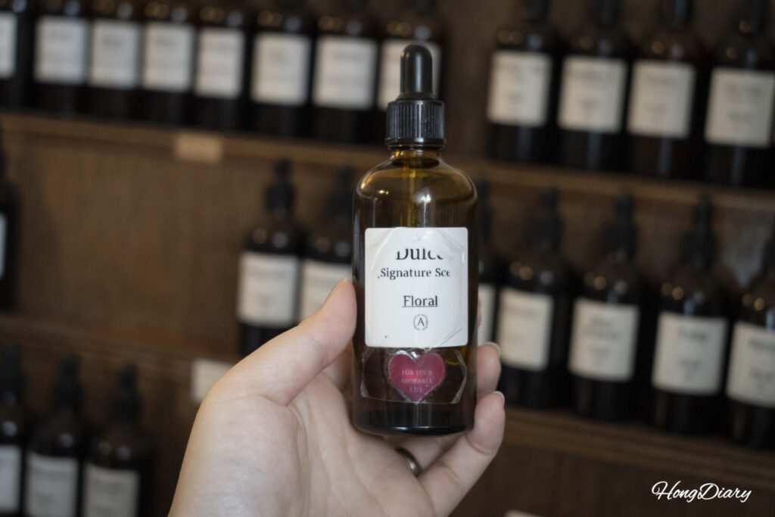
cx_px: 388
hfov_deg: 33.4
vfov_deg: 22.6
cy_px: 258
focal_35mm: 60
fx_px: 1292
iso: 8000
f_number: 5.6
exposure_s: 1/160
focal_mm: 60
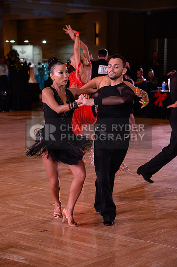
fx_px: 725
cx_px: 88
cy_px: 134
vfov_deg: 20.8
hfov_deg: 13.9
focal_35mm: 98
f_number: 6.3
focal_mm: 98
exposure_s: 1/250
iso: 3200
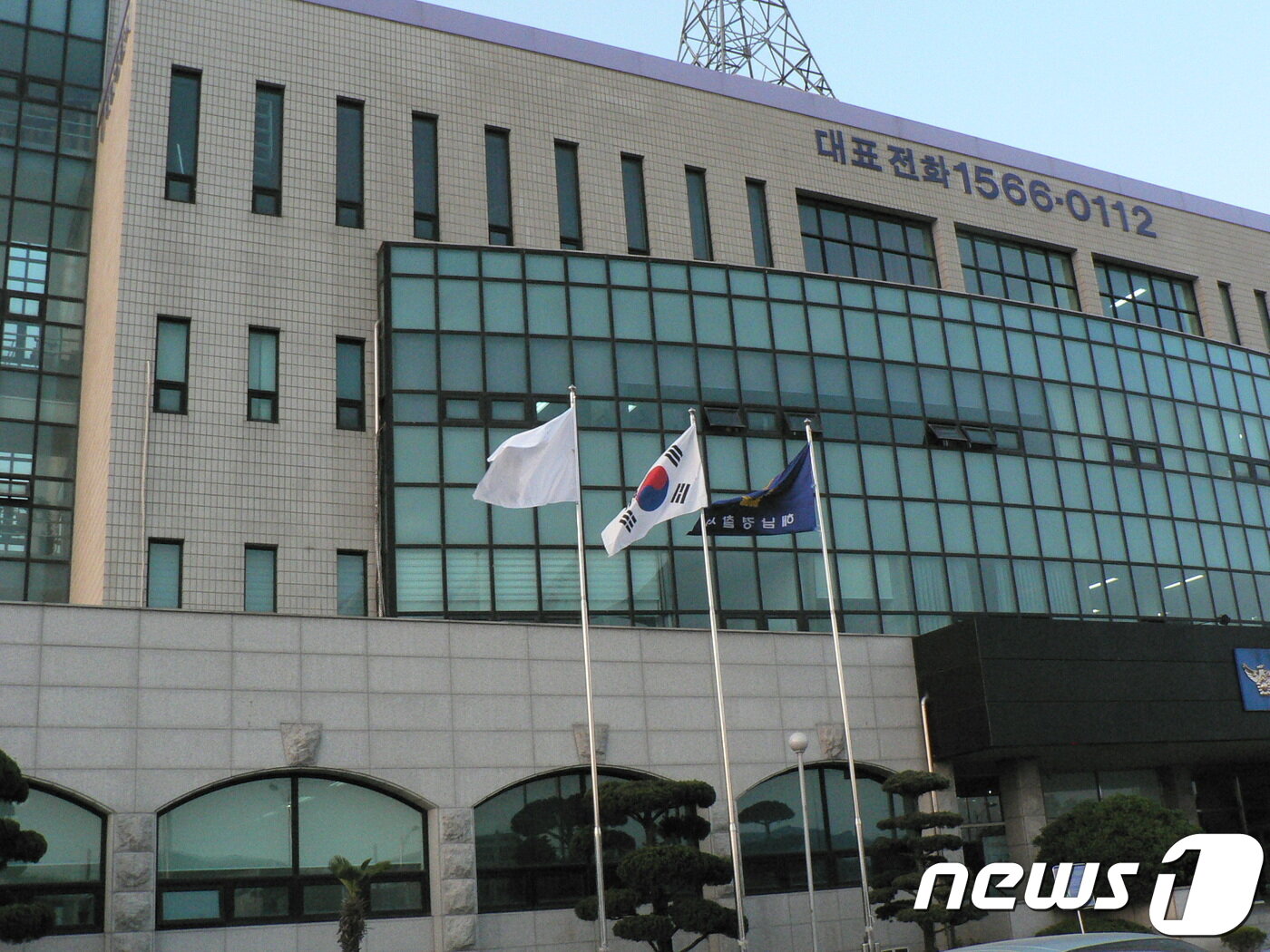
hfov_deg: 49.0
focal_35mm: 38
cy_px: 476
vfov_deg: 37.7
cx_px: 635
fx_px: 1394
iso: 400
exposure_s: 1/250
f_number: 4
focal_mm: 6.3
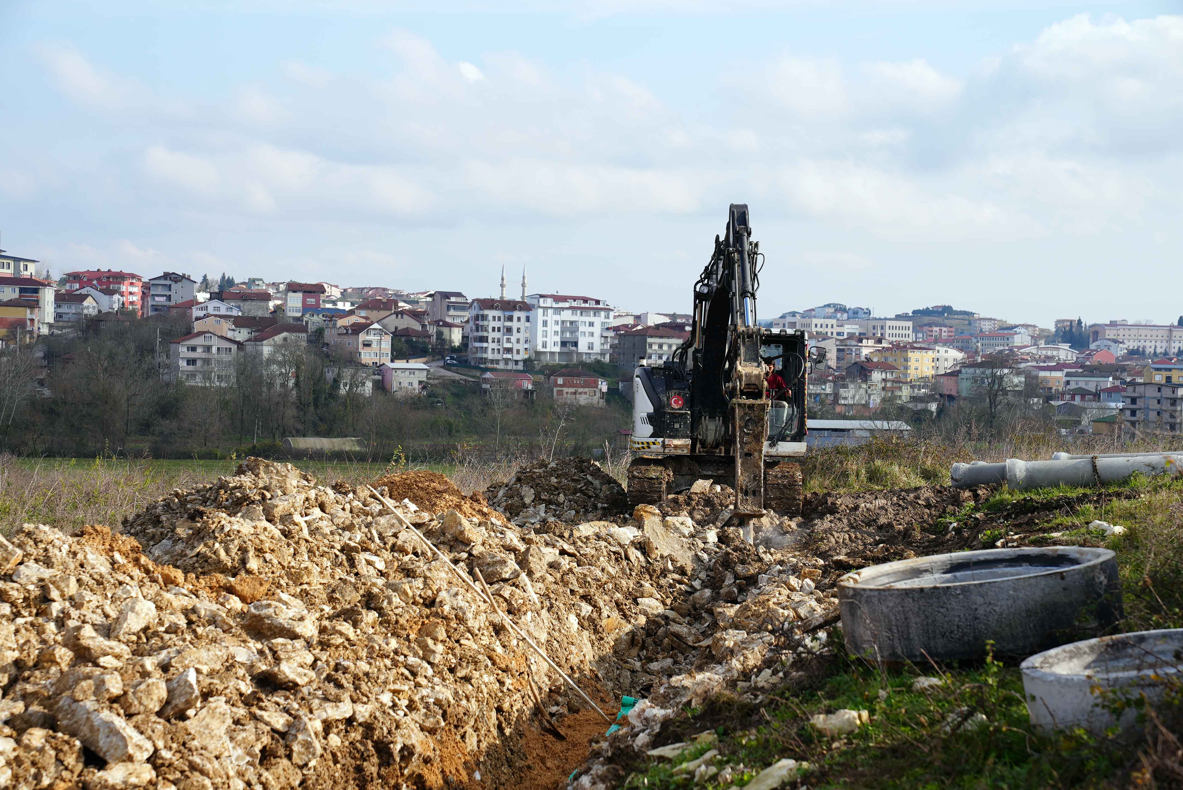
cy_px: 395
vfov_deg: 19.5
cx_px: 592
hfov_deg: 28.8
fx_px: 2301
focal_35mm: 70
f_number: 5.6
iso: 80
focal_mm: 70
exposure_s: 1/320
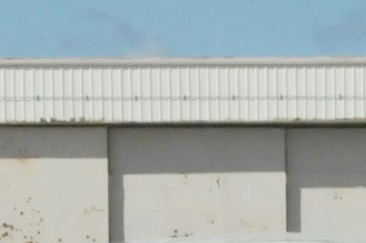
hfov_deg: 6.1
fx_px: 3432
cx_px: 340
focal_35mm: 338
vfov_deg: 3.9
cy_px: 718
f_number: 25
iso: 800
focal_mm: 29
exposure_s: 1/500
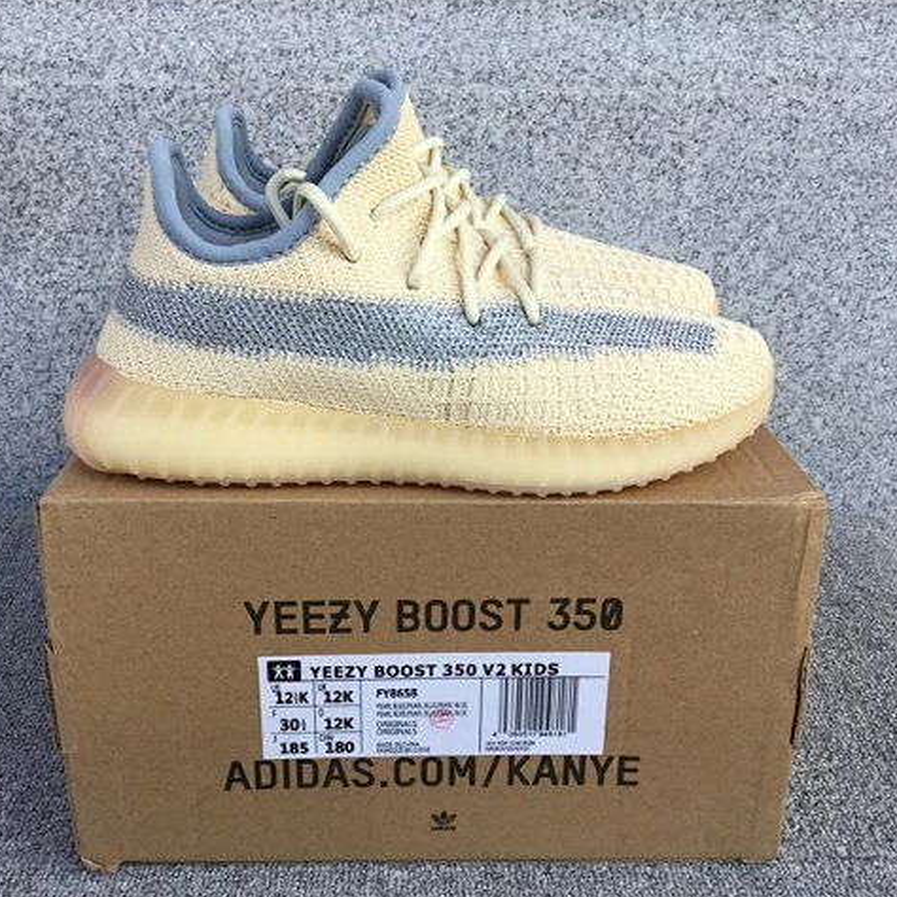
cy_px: 445
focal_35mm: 37
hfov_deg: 44.9
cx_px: 428
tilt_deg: -21.1
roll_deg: -0.8
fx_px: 1085
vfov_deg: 44.9
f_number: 2.4
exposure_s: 1/272
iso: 25
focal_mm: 3.3
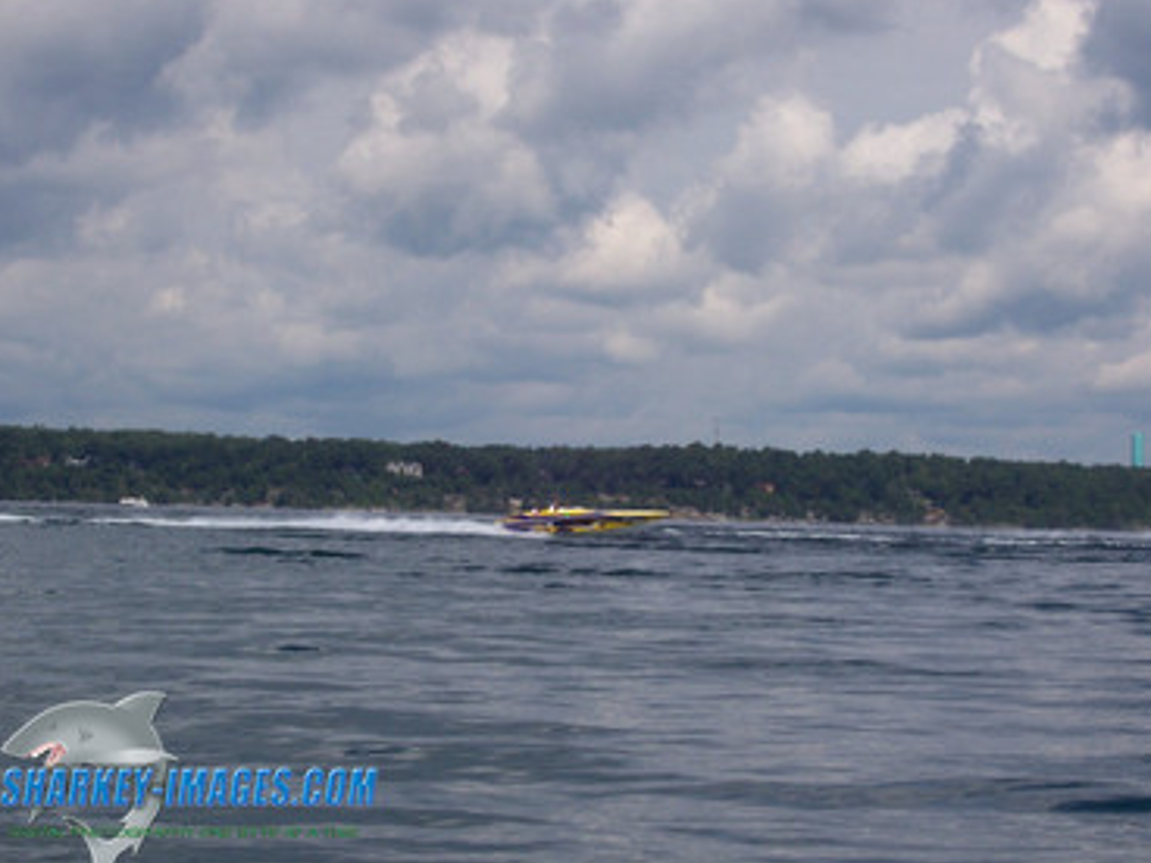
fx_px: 3691
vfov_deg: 13.3
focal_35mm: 111
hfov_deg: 17.7
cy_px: 457
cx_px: 594
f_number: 9.5
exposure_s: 1/350
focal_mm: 16.8
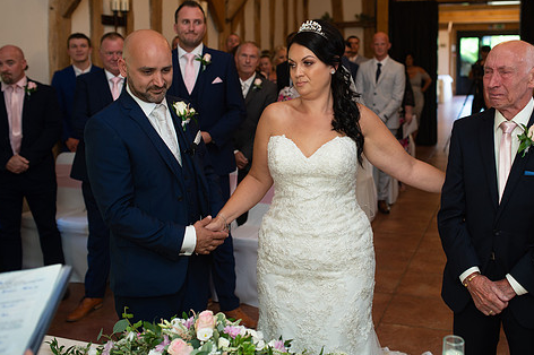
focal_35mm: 43
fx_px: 637
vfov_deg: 31.1
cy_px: 148
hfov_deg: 45.2
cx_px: 322
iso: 400
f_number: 2.8
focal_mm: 35
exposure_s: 1/100
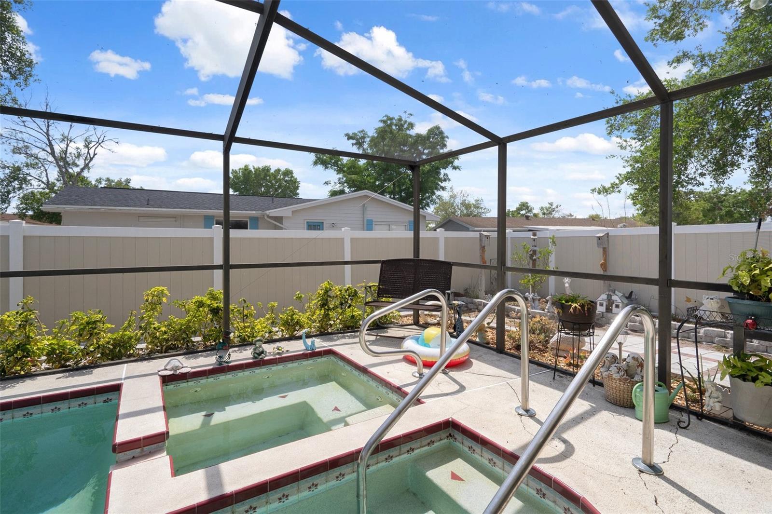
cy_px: 257
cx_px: 386
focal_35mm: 17
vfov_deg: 70.4
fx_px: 364
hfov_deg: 93.3
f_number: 9
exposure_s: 1/125
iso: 320
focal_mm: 17
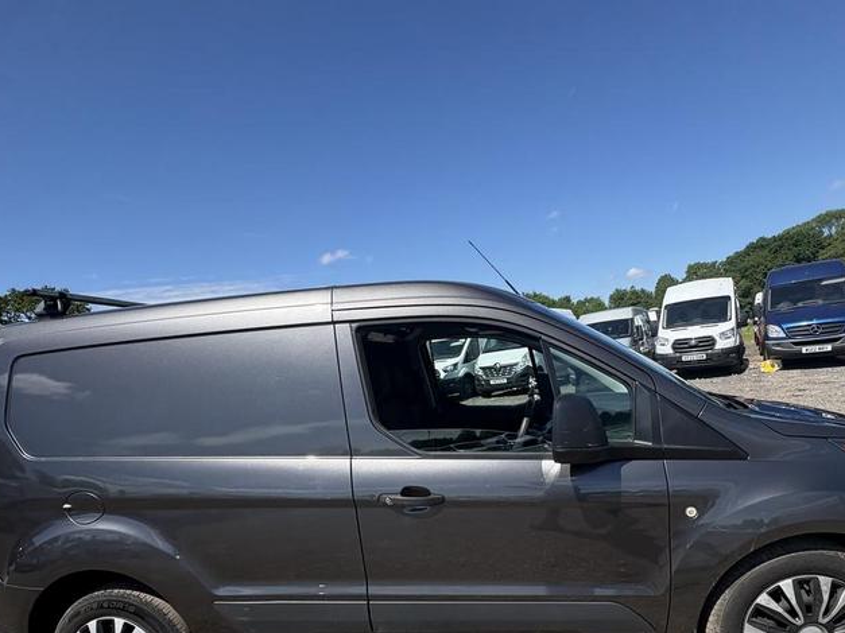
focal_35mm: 20
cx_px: 460
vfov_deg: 64.6
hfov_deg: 81.6
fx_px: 488
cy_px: 409
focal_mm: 2.22
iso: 50
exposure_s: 1/1346
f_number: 2.2
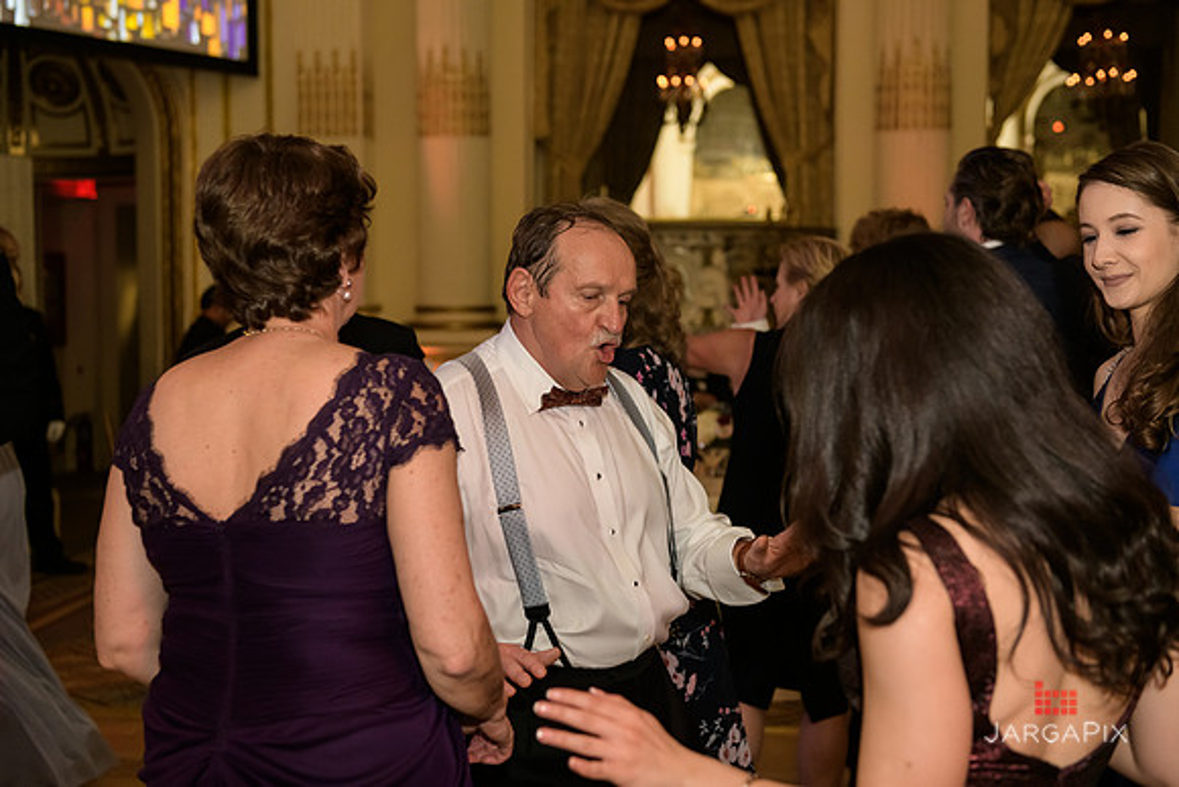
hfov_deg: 39.6
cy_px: 394
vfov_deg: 27.0
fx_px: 1638
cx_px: 590
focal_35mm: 50
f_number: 3.2
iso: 1600
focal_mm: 50
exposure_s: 1/125
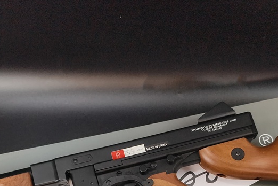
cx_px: 152
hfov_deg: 36.2
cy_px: 206
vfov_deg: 23.1
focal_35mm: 55
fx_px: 425
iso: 158
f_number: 1.57
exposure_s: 1/60
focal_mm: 6.54
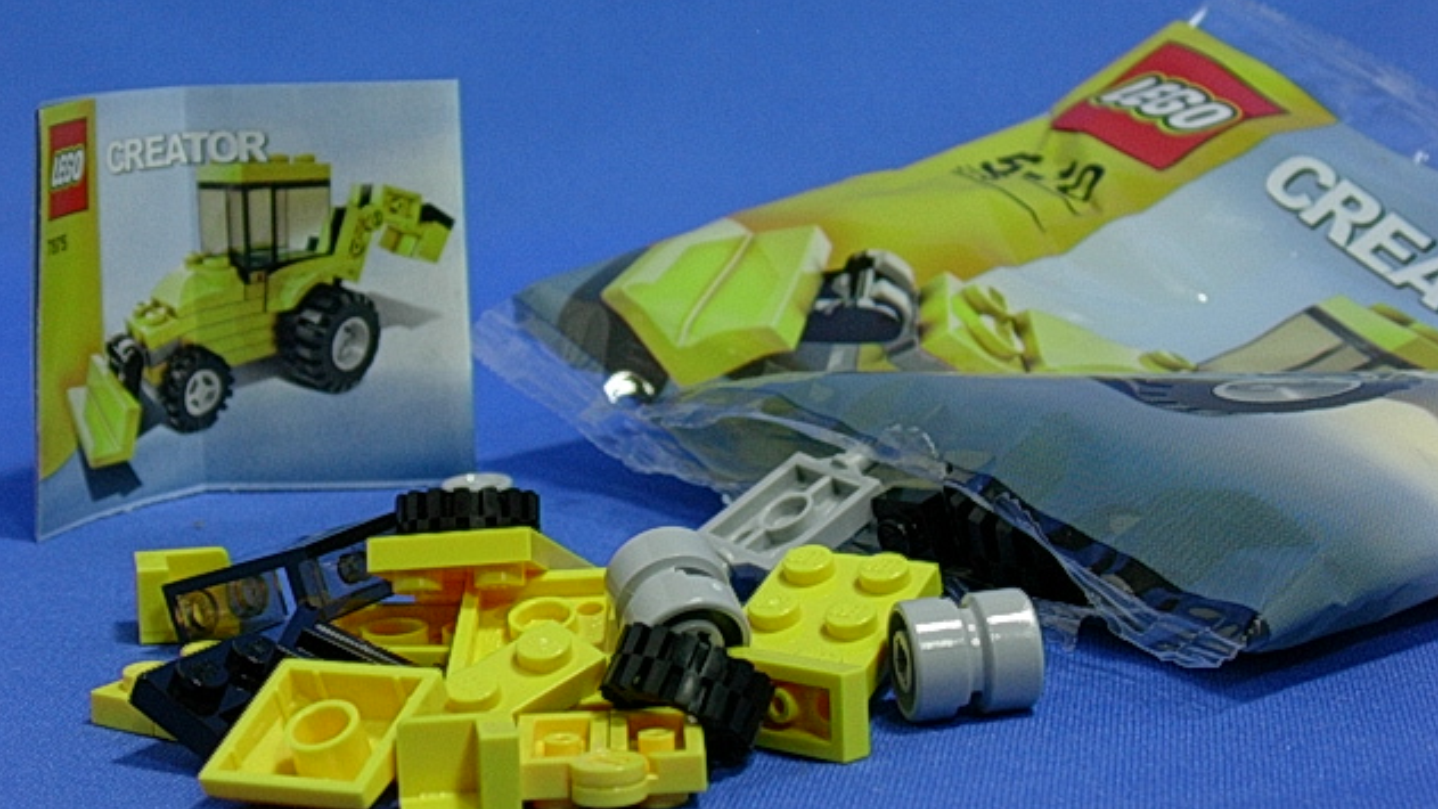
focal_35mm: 74
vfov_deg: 16.3
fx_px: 2822
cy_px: 394
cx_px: 716
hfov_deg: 28.6
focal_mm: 10.2
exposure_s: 1/17.9
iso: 70
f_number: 3.6
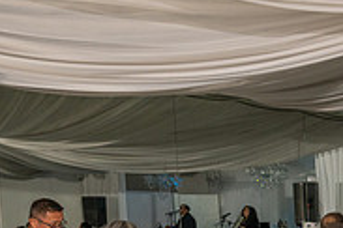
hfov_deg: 22.5
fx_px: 724
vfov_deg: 16.9
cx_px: 497
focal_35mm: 76
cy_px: 296
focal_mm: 24
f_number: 4
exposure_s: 1/160
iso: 1000
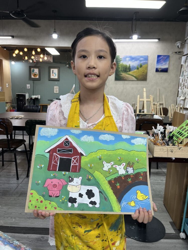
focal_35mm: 26
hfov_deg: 53.1
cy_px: 125
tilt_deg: -12.4
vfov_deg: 67.3
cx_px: 94
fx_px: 188
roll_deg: -1.3
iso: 80
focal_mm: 5.1
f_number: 1.6
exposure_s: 1/100
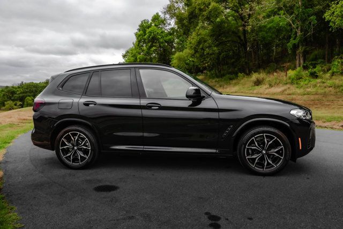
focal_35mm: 25
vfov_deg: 50.6
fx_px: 242
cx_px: 174
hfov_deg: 70.6
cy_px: 118
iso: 640
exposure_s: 1/640
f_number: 9
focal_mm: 24
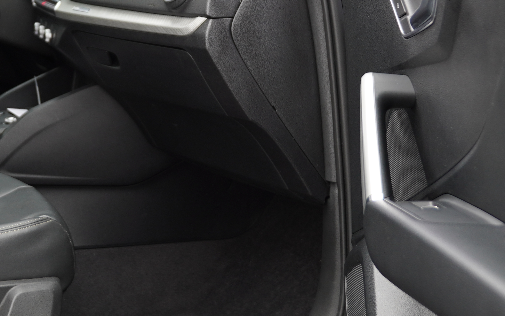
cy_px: 12
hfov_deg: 26.3
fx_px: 1077
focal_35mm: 78
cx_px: 180
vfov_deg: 16.4
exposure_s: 1/25
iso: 160
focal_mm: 21
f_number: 2.8
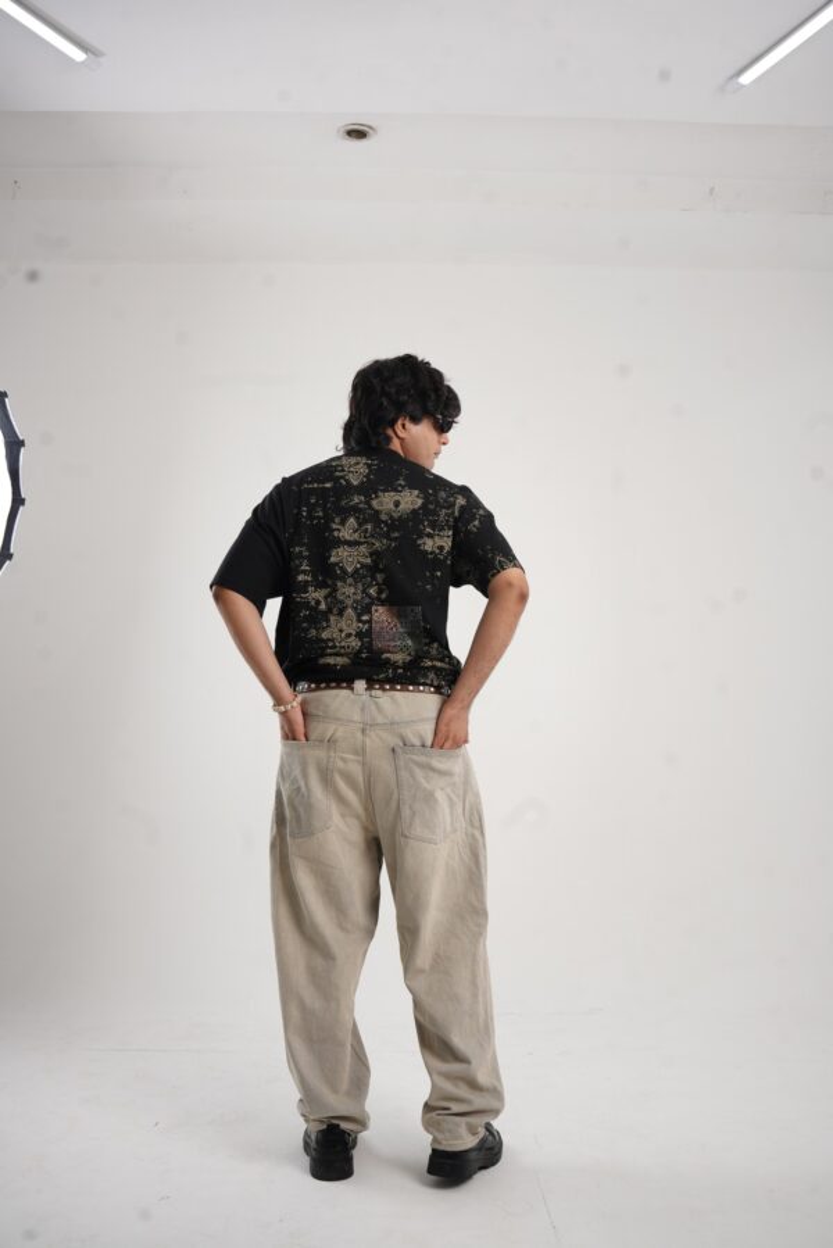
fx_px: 1214
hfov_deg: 37.9
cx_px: 416
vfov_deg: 54.4
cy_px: 624
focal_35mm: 35
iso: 160
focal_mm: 35
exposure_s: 1/160
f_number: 7.1
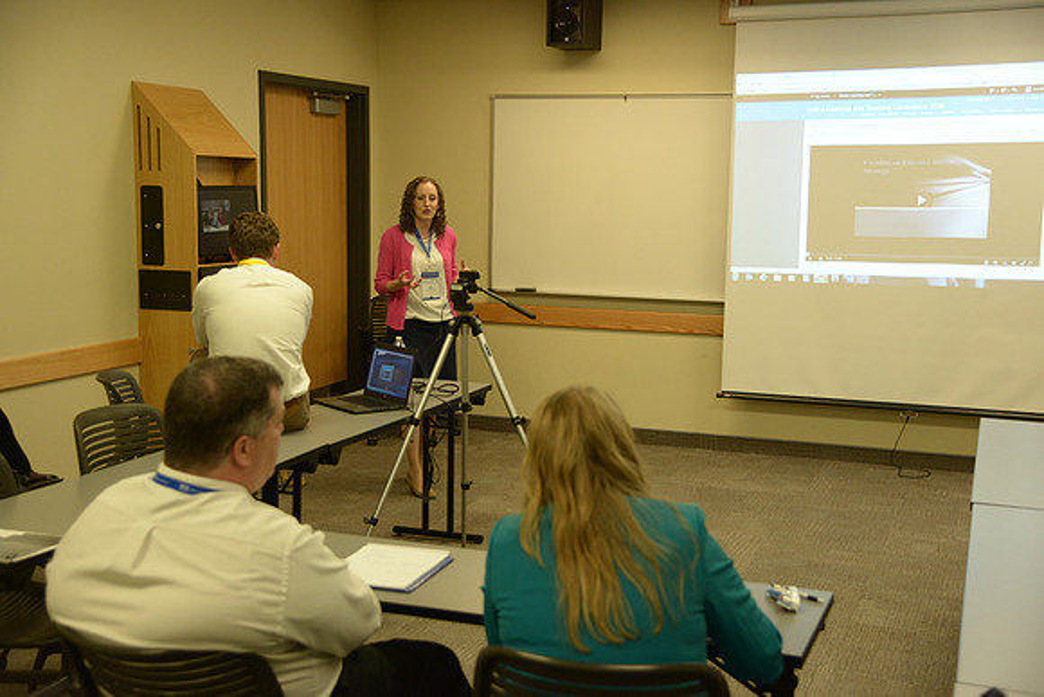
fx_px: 1392
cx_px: 522
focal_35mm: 48
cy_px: 348
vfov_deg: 28.1
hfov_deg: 41.1
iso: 2000
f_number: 4
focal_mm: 48
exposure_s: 1/200
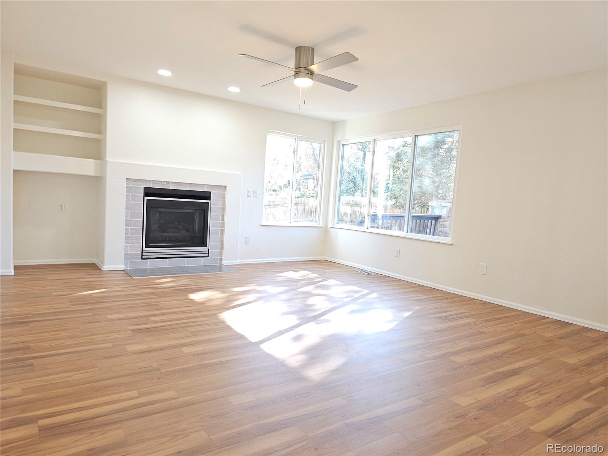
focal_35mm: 23
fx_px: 404
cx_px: 304
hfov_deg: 73.9
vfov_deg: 58.9
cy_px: 228
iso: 100
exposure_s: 1/60
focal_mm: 6.3
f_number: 1.7
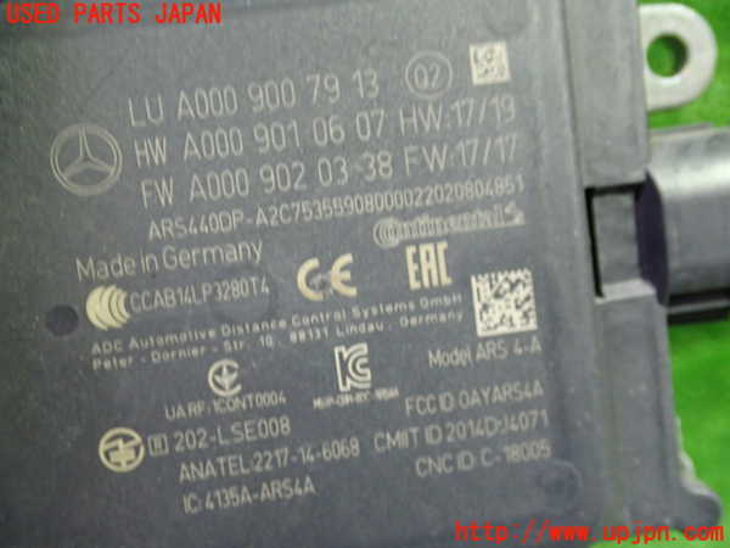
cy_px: 274
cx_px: 365
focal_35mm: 41
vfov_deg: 35.1
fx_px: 865
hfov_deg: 45.8
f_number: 2.8
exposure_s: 1/40
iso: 640
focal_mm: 7.31
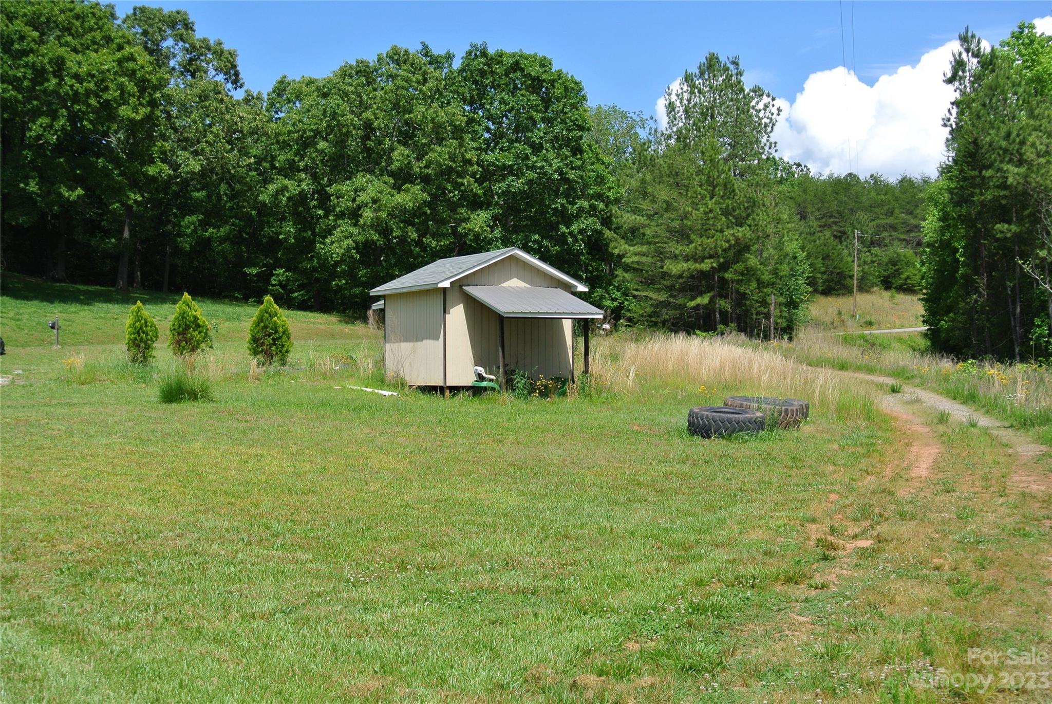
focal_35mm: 45
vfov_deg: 29.9
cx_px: 526
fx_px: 1316
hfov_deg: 43.6
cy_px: 352
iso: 100
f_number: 4.5
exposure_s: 1/640
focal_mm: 16.9
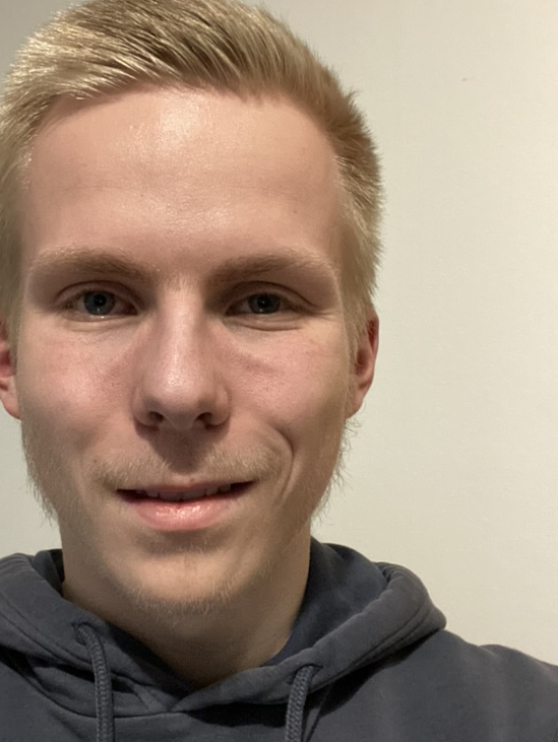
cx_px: 183
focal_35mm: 42
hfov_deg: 34.0
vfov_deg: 44.8
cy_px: 383
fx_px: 902
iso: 640
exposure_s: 1/25
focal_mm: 2.71
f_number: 2.2
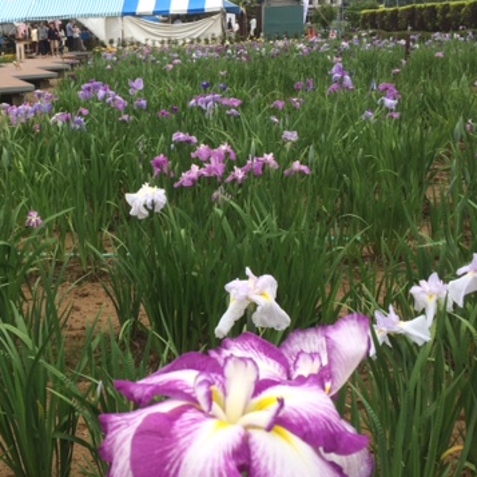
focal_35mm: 46
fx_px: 717
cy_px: 258
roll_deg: +3.2
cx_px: 143
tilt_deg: -16.7
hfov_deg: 36.2
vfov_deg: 36.8
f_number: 2.2
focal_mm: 4.15
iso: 32
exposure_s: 1/954
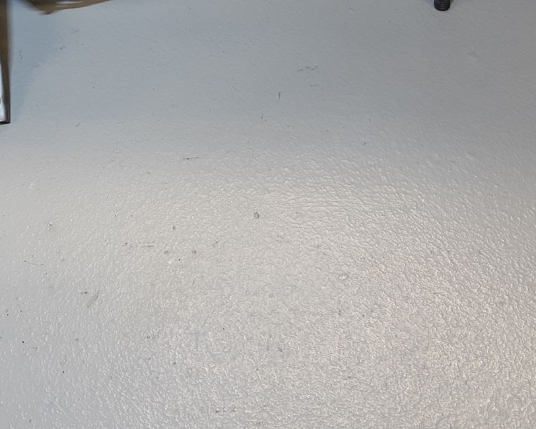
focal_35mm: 64
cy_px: -18
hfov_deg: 29.1
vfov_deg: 22.7
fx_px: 1016
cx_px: 133
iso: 40
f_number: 1.7
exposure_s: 1/50
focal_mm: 3.93
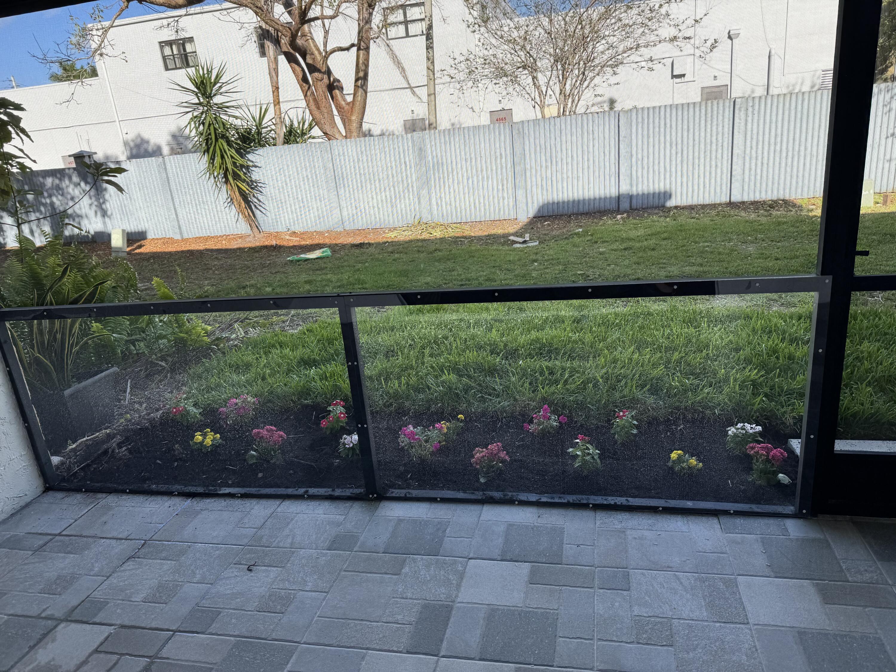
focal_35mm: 24
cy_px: 336
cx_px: 448
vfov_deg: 56.8
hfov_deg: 71.6
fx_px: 621
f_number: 1.78
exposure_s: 1/1980
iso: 80
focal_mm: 6.76
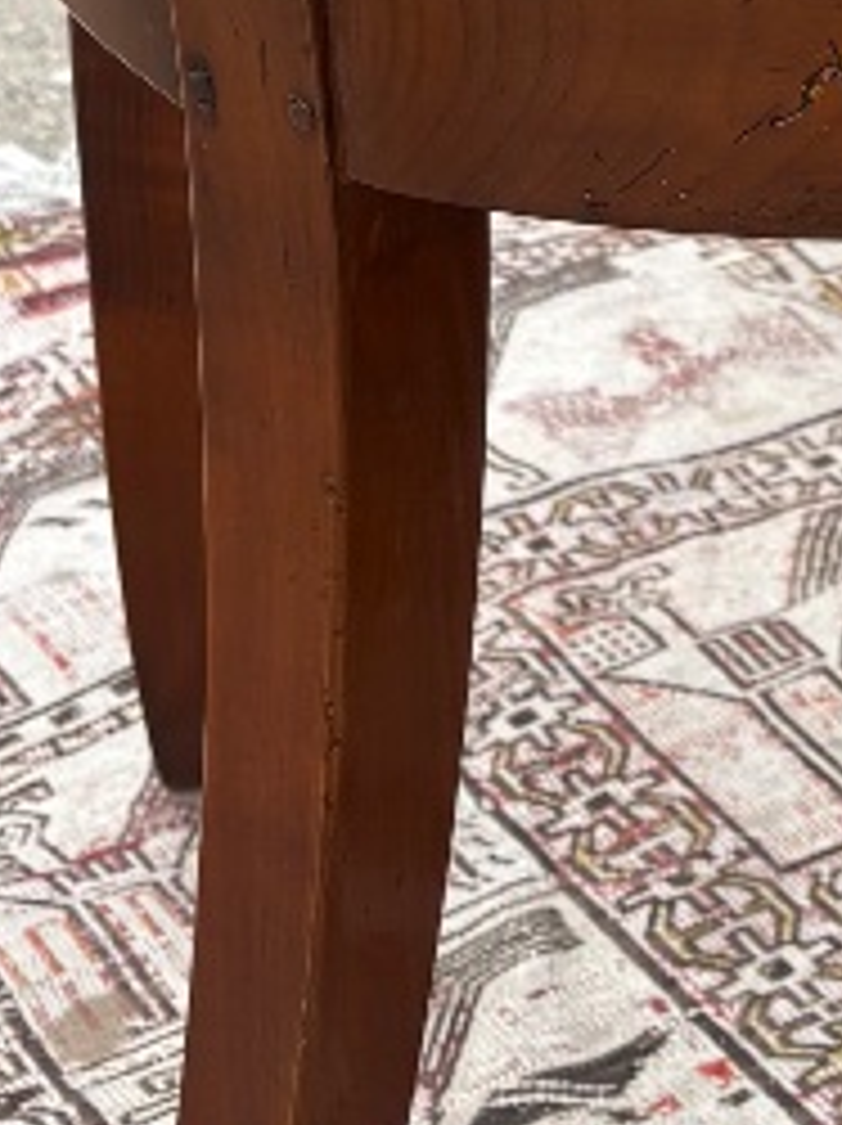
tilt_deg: -9.7
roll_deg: +0.2
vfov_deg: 14.4
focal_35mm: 125
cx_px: 801
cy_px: -716
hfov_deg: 11.7
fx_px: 4061
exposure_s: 1/359
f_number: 1.6
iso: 50
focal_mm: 5.96
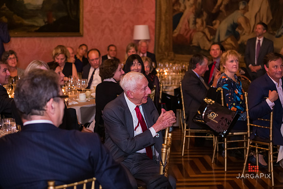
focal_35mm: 70
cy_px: 94
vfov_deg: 19.5
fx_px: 550
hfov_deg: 28.8
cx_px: 142
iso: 3200
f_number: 3.2
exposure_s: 1/100
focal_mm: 70
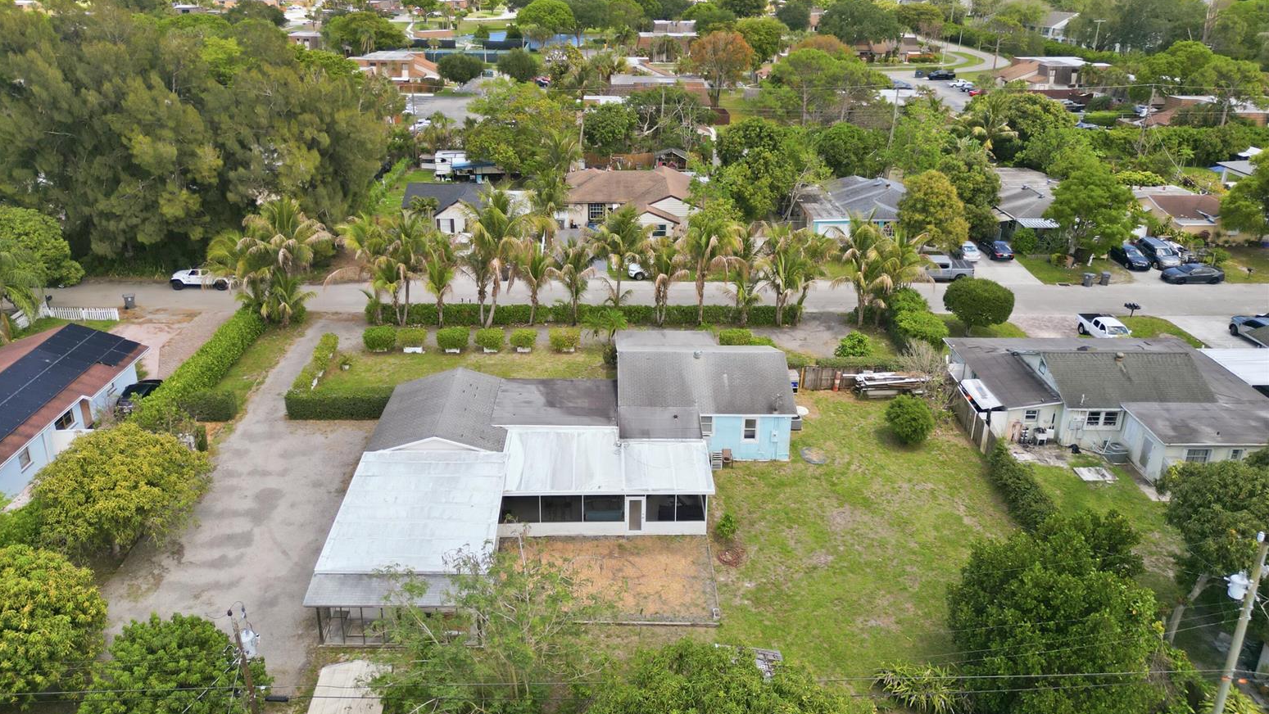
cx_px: 614
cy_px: 300
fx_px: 909
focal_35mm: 27
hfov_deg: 69.8
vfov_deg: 42.8
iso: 130
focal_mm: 6.7
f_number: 1.7
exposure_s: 1/1600
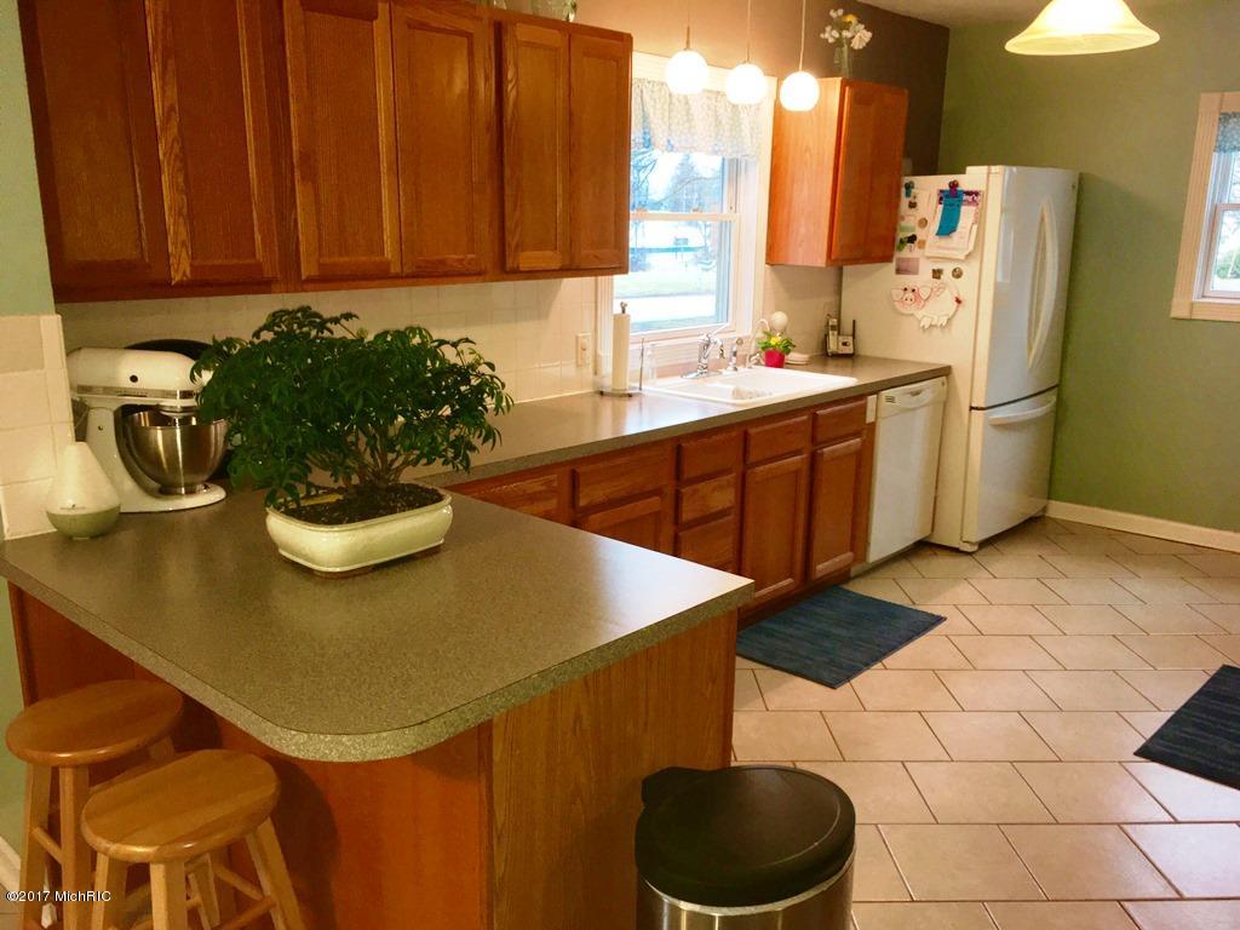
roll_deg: -1.2
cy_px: 465
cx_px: 620
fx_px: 1039
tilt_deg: -13.6
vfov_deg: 48.2
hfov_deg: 61.7
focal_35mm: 29
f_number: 2.2
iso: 40
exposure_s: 1/30
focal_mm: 4.15
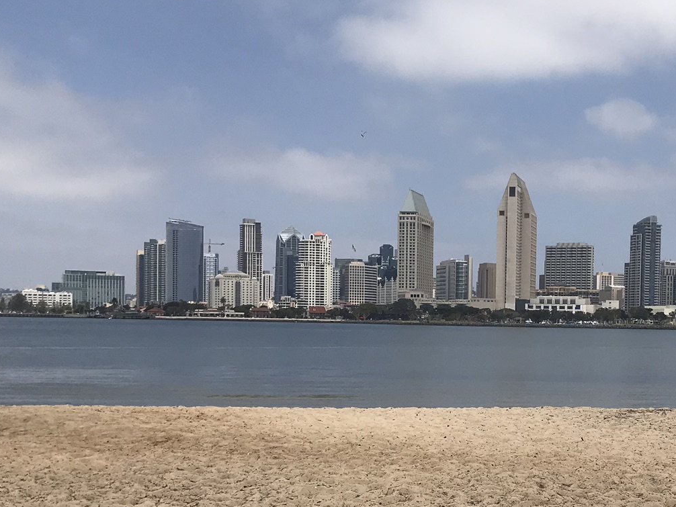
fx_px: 1113
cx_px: 507
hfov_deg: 33.1
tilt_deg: -2.3
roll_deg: -1.6
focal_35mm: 57
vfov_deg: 25.4
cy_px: 372
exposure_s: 1/5051
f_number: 1.8
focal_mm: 3.99
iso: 20
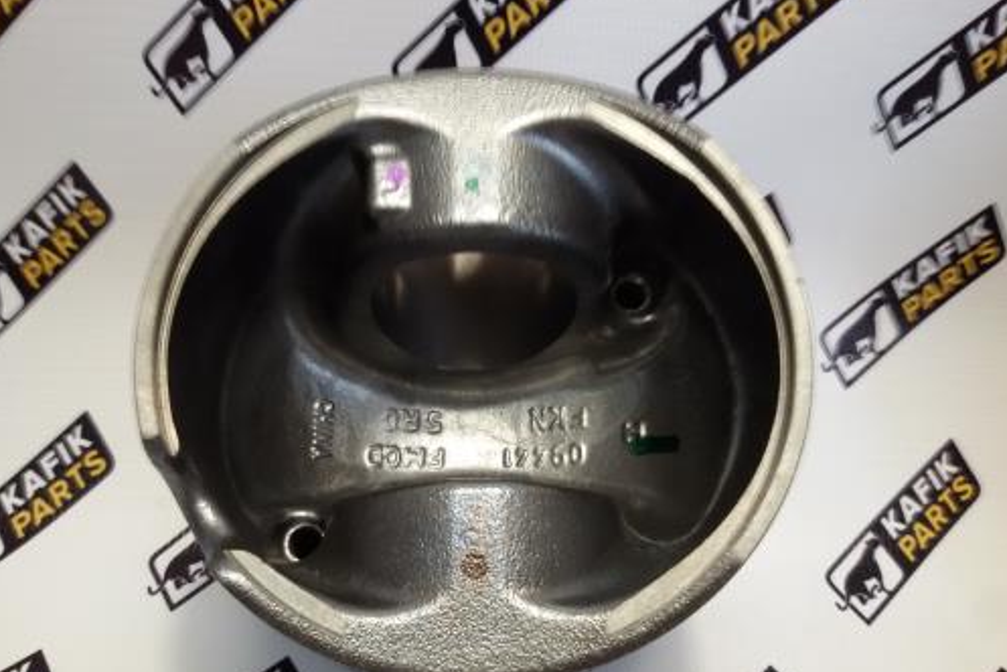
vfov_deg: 37.8
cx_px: 474
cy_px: 396
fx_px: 980
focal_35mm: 35
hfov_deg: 54.4
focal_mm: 2.93
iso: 64
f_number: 2.4
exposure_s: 1/30
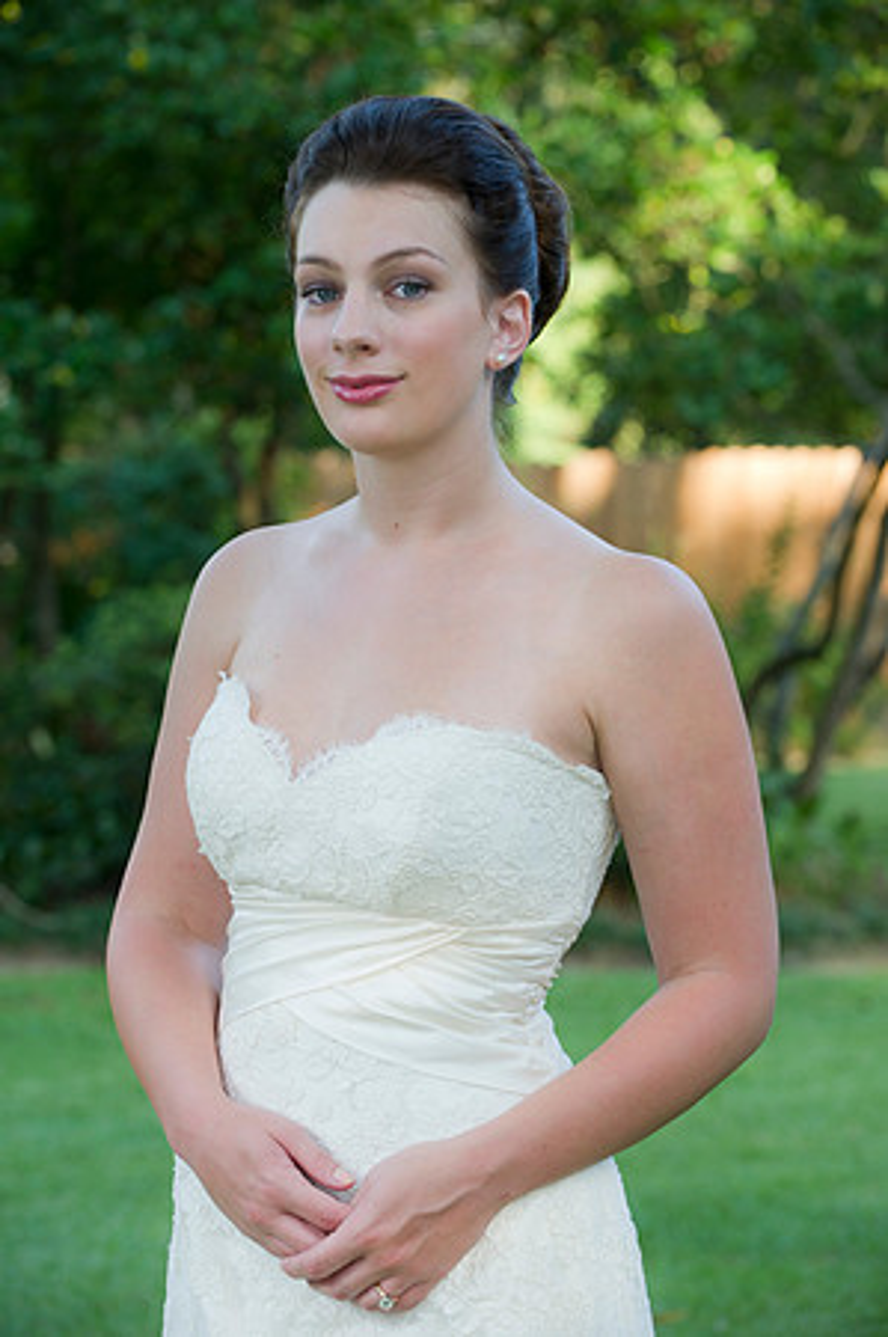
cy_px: 668
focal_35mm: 116
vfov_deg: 17.7
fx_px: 4302
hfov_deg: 11.8
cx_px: 444
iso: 400
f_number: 5.6
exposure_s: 1/80
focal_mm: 116
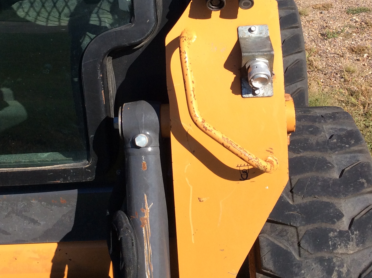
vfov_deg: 25.7
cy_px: 64
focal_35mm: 56
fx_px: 601
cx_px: 167
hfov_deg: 34.4
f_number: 2.4
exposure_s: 1/1244
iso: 32
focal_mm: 3.3
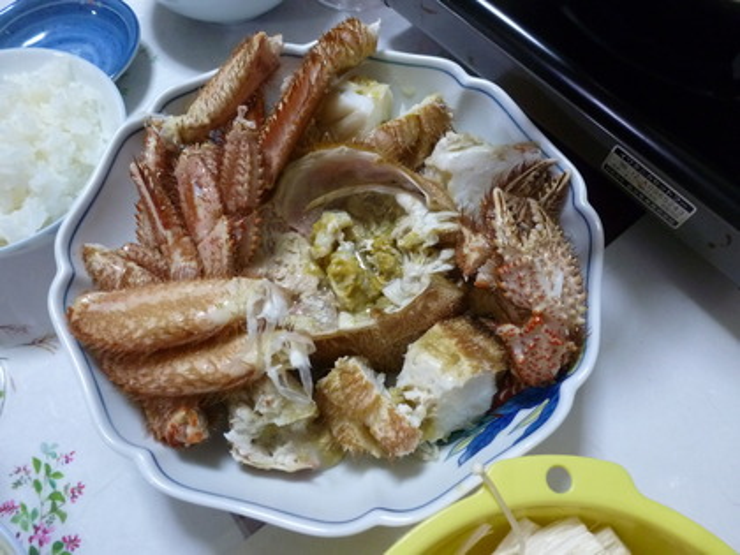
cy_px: 278
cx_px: 370
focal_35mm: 24
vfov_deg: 56.8
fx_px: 513
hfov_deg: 71.6
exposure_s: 1/25
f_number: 3.3
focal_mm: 4.3
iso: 400
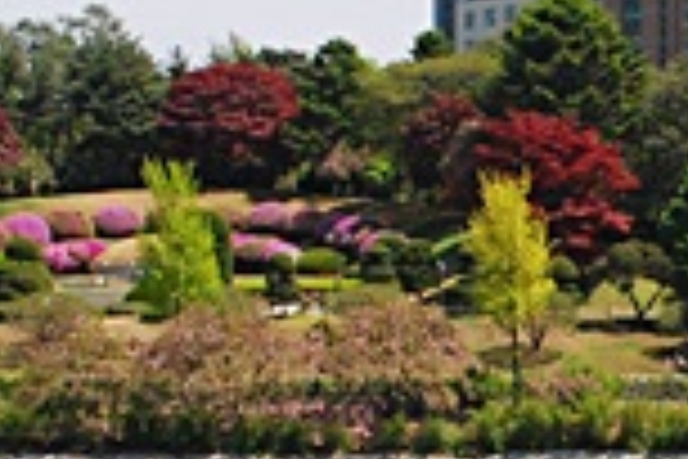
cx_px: 648
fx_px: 3000
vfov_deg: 8.7
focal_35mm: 157
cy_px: 441
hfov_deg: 13.0
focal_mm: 20
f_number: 6.3
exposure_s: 1/1000
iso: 400
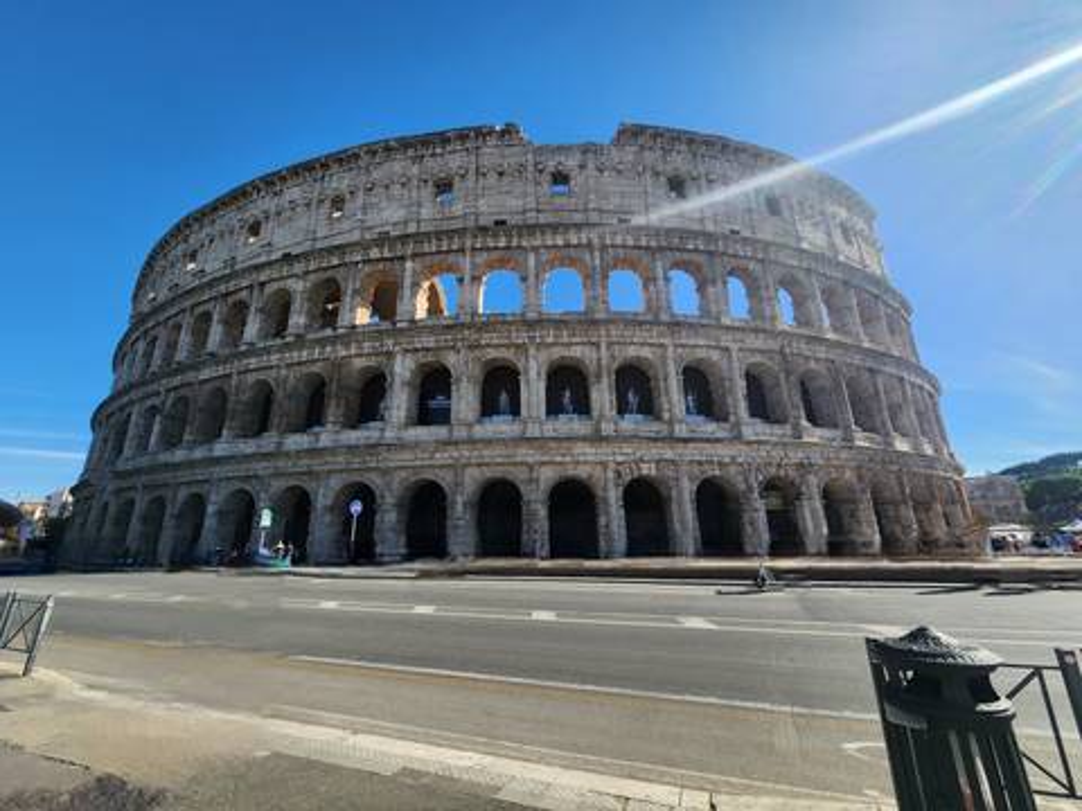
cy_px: 406
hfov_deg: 106.2
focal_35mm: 13
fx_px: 406
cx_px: 541
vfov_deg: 89.9
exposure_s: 1/1667
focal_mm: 2.2
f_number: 2.2
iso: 50
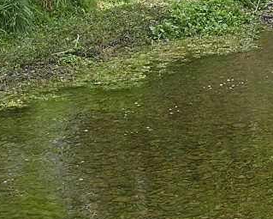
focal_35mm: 119
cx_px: 405
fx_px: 961
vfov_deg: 12.8
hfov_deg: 15.0
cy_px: -3
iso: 100
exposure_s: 1/198
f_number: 2.8
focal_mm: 5.8
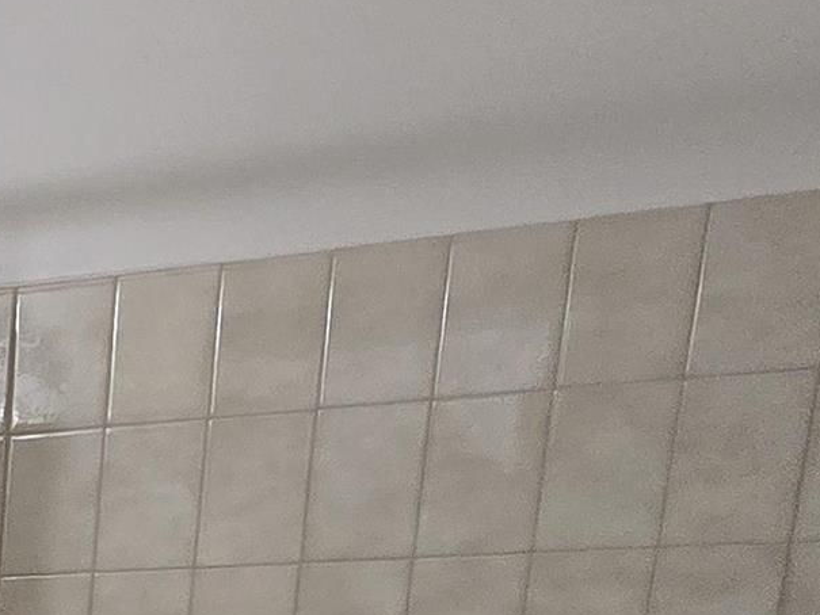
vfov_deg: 18.2
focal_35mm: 66
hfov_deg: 21.0
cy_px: 1066
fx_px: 1564
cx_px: -623
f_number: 2.2
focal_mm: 2.2
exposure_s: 1/60
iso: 320
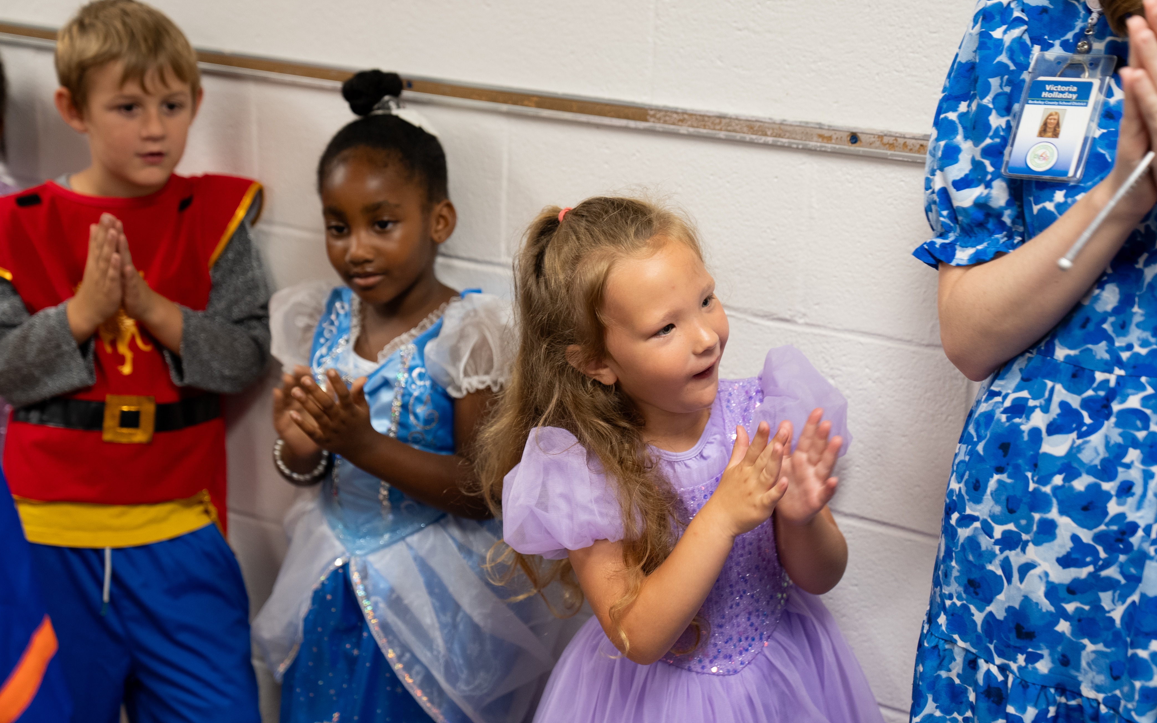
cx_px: 578
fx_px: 1987
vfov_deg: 20.6
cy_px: 385
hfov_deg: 32.5
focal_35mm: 63
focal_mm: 61
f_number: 2.8
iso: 640
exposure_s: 1/125
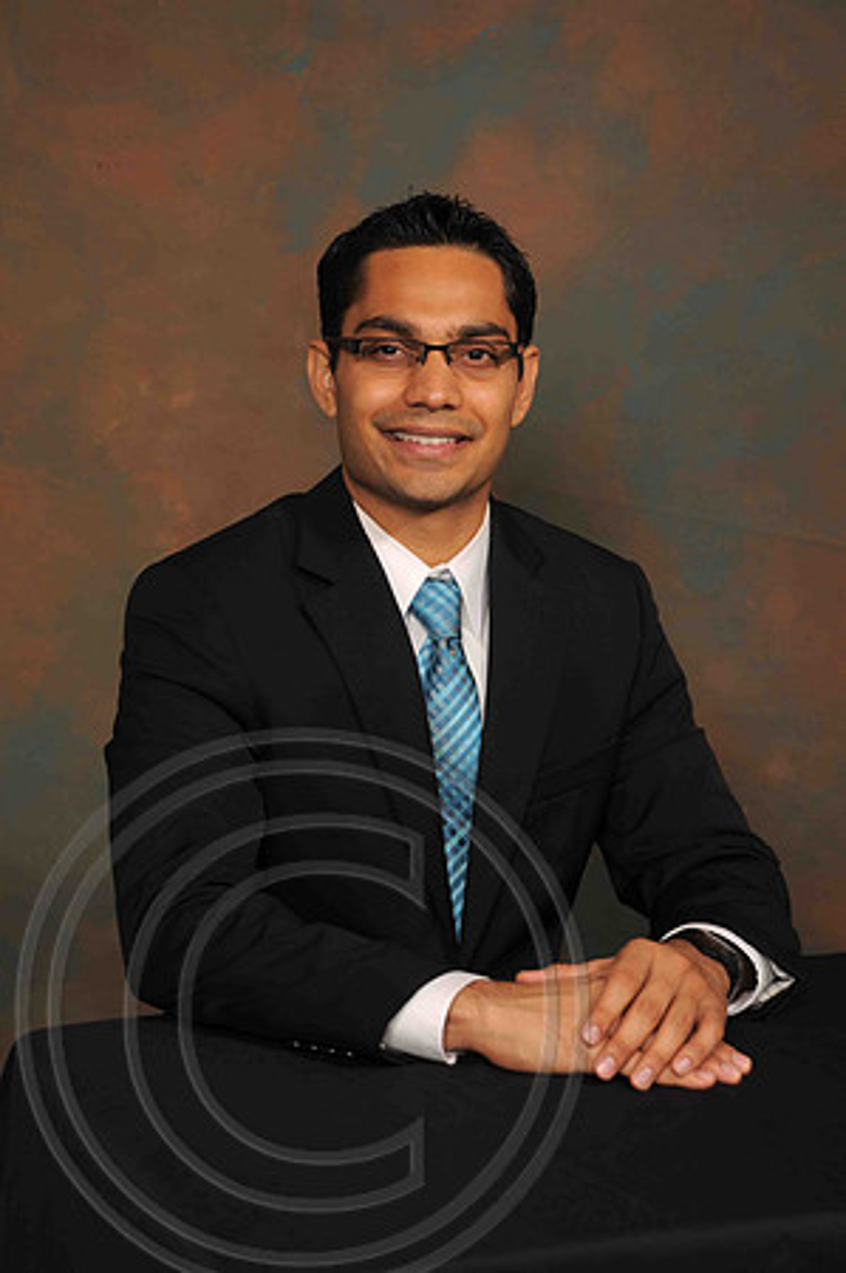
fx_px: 2756
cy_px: 636
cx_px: 423
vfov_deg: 26.0
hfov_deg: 17.5
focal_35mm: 78
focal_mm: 52
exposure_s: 1/60
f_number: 6.3
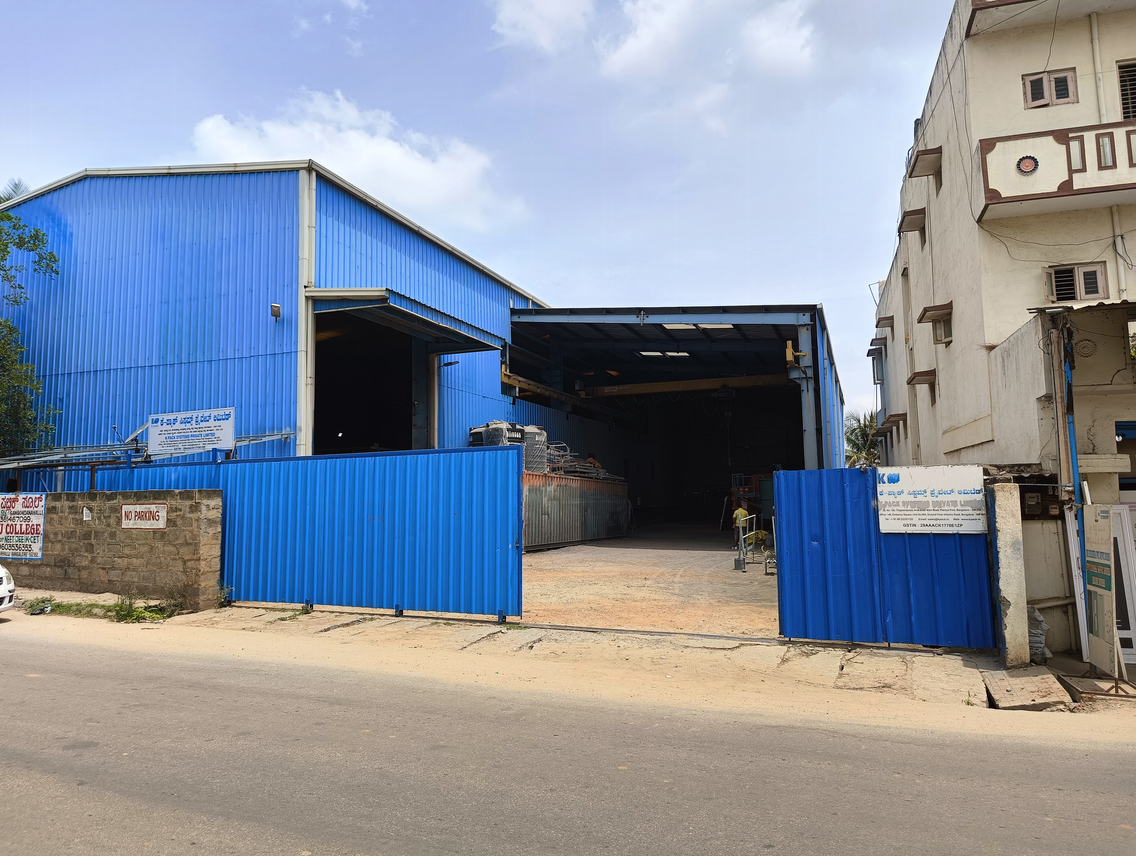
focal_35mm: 23
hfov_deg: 73.8
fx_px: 756
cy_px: 428
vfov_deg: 59.0
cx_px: 568
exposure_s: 1/734
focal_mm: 6.06
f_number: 1.69
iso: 50
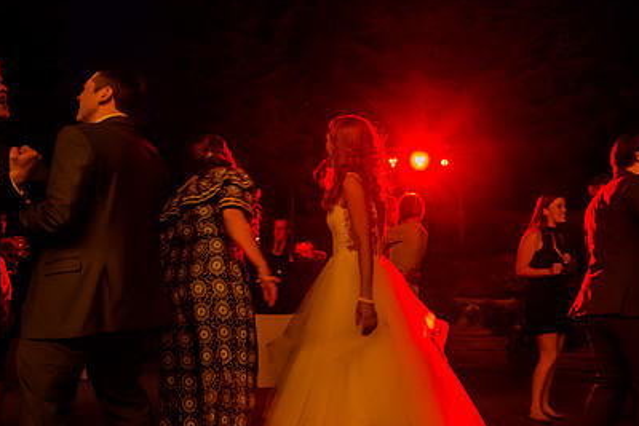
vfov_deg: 34.7
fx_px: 675
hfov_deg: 50.7
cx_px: 335
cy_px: 285
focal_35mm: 38
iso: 8000
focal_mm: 18
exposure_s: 1/80
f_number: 2.8
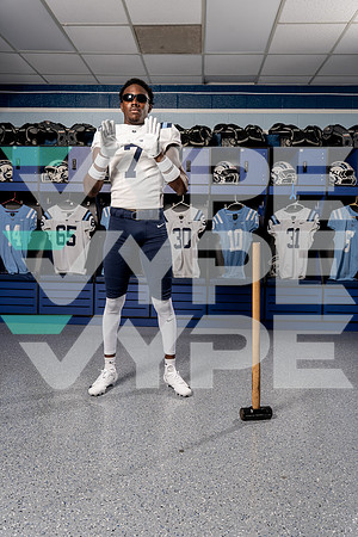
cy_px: 268
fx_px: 462
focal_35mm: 31
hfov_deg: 42.3
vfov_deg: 60.3
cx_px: 179
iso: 500
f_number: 5.6
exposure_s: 1/250
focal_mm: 31
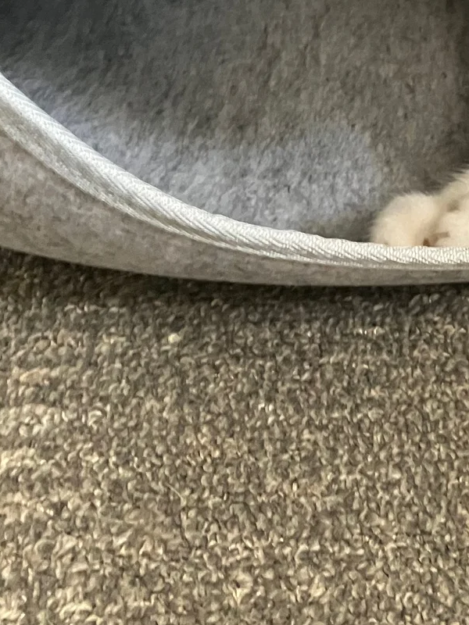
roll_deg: -6.4
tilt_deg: -33.0
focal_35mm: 70
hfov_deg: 19.8
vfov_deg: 27.3
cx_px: 553
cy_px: 137
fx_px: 1265
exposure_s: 1/40
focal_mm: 3.99
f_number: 1.8
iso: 400
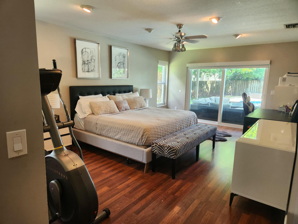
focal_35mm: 23
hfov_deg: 73.9
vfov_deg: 58.9
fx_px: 198
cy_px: 112
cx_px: 149
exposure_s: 1/120
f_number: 1.8
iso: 160
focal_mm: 5.4
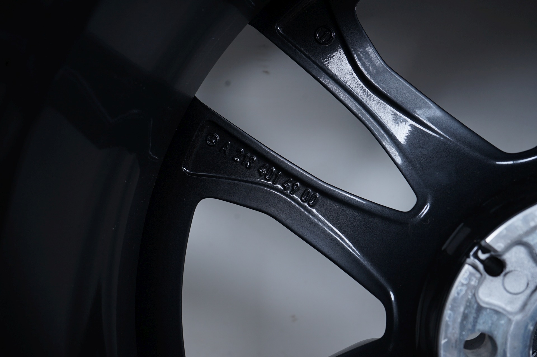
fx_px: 596
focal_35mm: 40
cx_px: 268
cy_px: 178
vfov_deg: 33.3
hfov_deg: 48.5
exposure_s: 1/125
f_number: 8
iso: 250
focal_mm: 40
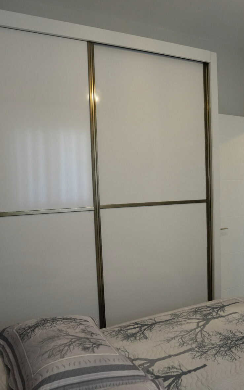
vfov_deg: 62.7
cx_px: 158
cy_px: 216
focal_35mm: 30
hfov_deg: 41.4
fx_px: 319
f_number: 3.2
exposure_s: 1/160
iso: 1600
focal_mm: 17
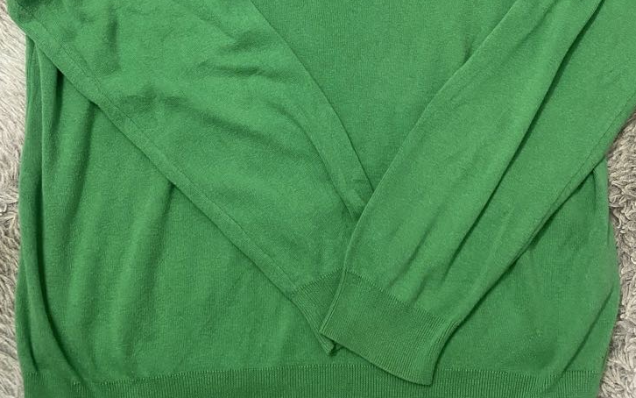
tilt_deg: -74.0
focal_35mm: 41
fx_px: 711
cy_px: 31
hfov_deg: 48.2
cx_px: 309
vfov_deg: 29.8
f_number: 1.8
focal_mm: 4.25
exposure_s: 1/50
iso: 320
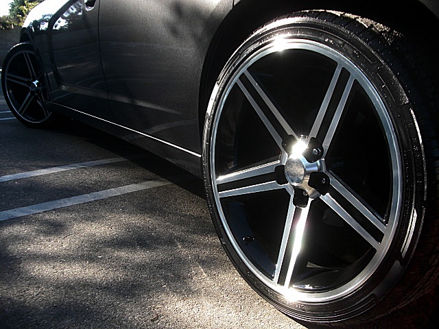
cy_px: 164
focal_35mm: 36
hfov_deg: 51.4
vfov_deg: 39.7
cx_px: 220
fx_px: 457
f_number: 2.8
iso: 50
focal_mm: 6.3
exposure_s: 1/125
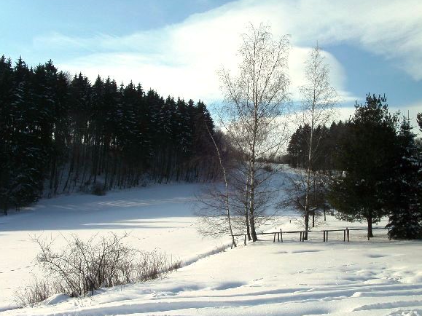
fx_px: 512
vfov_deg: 34.3
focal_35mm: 42
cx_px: 219
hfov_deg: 44.8
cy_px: 168
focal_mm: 7.8
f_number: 8
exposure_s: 1/500
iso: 100
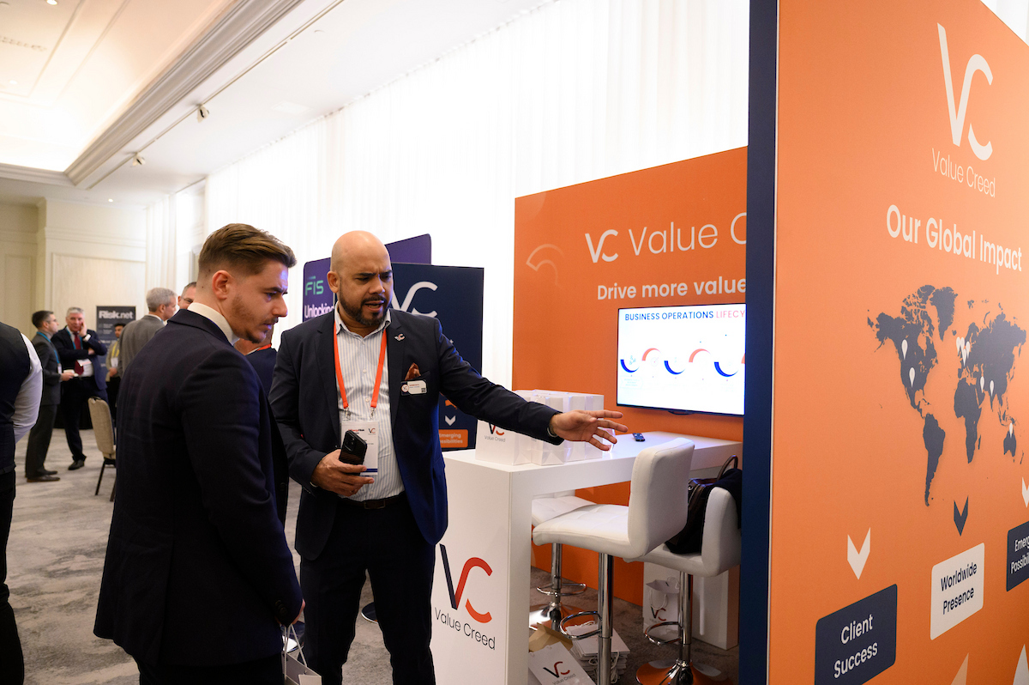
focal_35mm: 26
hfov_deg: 70.5
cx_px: 514
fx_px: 728
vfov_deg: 50.3
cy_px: 342
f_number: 3.2
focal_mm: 25.5
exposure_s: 1/160
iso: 3200
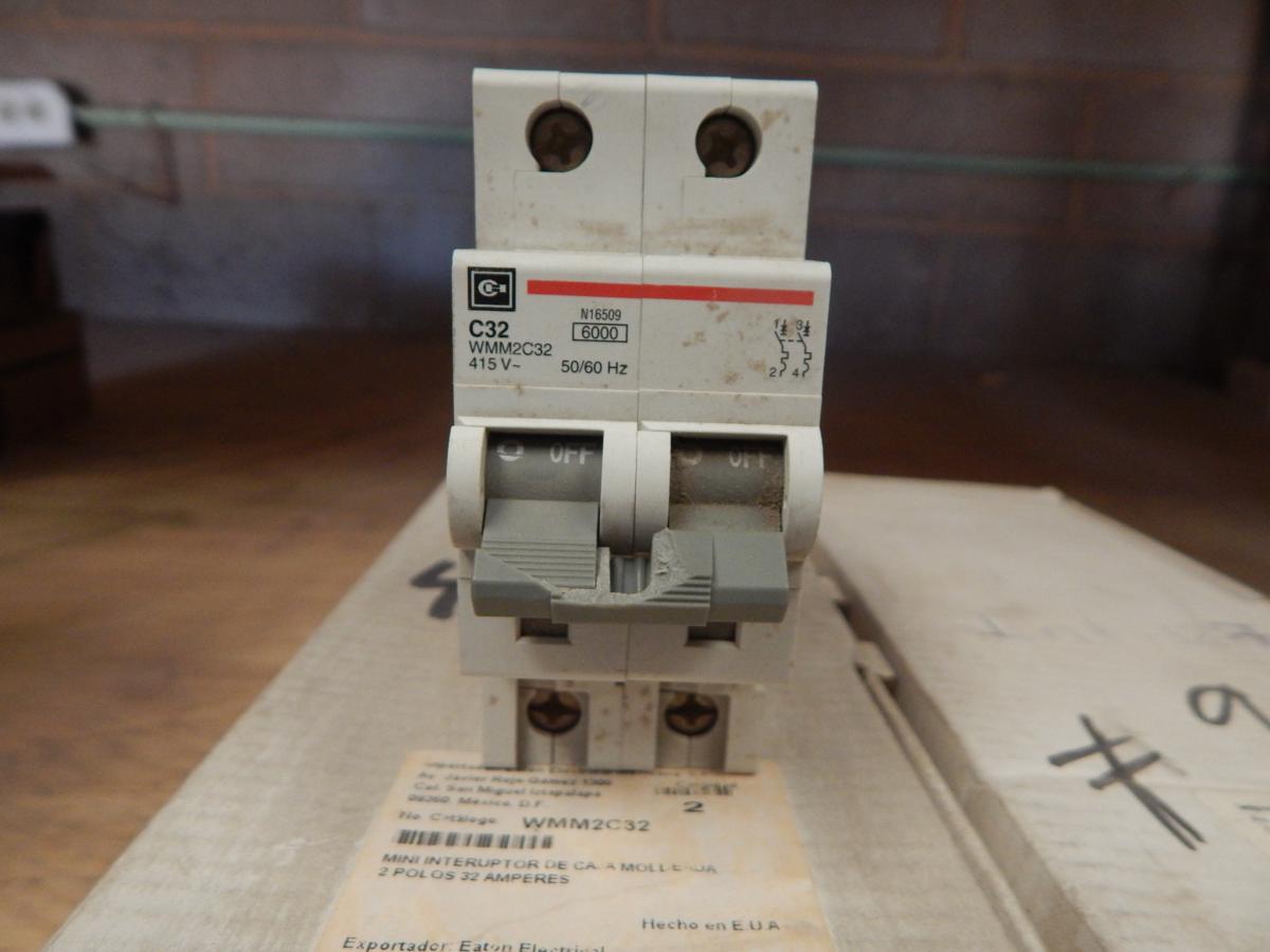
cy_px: 476
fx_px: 807
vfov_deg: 61.1
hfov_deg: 76.4
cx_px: 635
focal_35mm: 22
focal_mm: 4
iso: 400
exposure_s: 1/125
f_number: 3
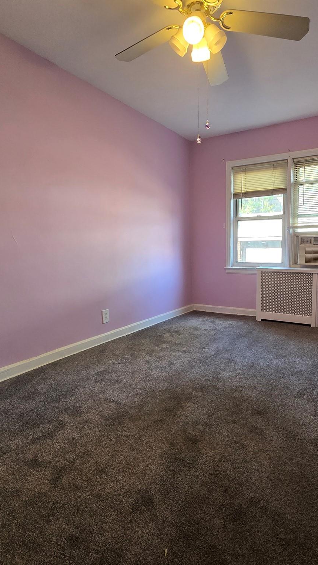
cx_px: 194
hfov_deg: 57.8
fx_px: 285
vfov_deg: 89.6
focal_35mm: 19
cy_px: 282
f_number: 2.2
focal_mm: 2.2
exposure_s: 1/60
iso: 160
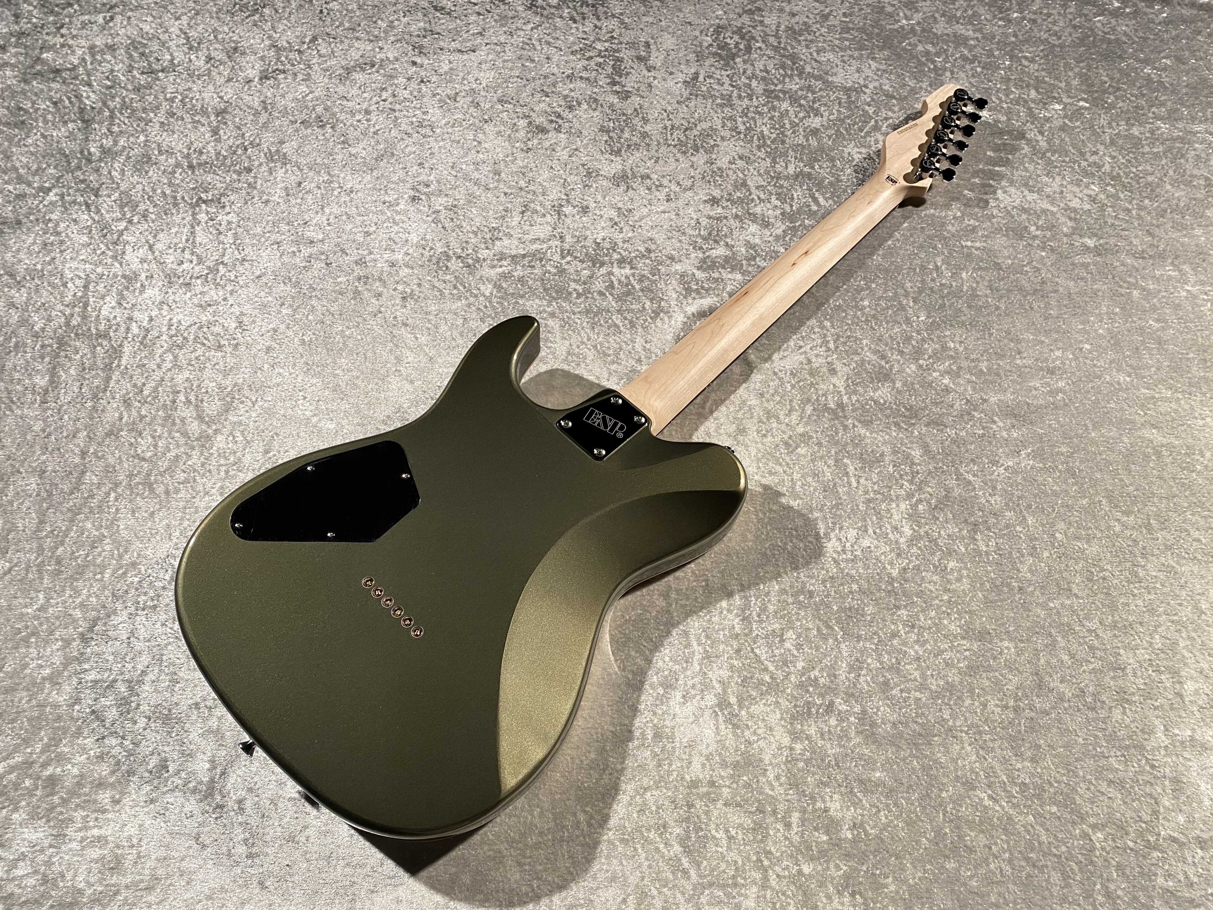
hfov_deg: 67.3
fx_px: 911
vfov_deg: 53.1
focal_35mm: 26
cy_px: 455
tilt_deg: -58.4
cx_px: 606
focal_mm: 4.25
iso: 80
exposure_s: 1/50
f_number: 1.8
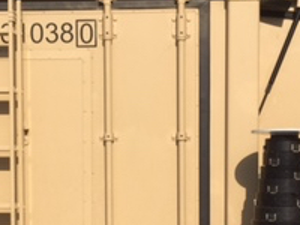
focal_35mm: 93
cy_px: 218
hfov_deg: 21.1
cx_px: 128
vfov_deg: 15.6
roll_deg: -0.5
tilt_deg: -3.0
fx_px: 806
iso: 32
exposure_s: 1/2825
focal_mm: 4.15
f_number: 2.2
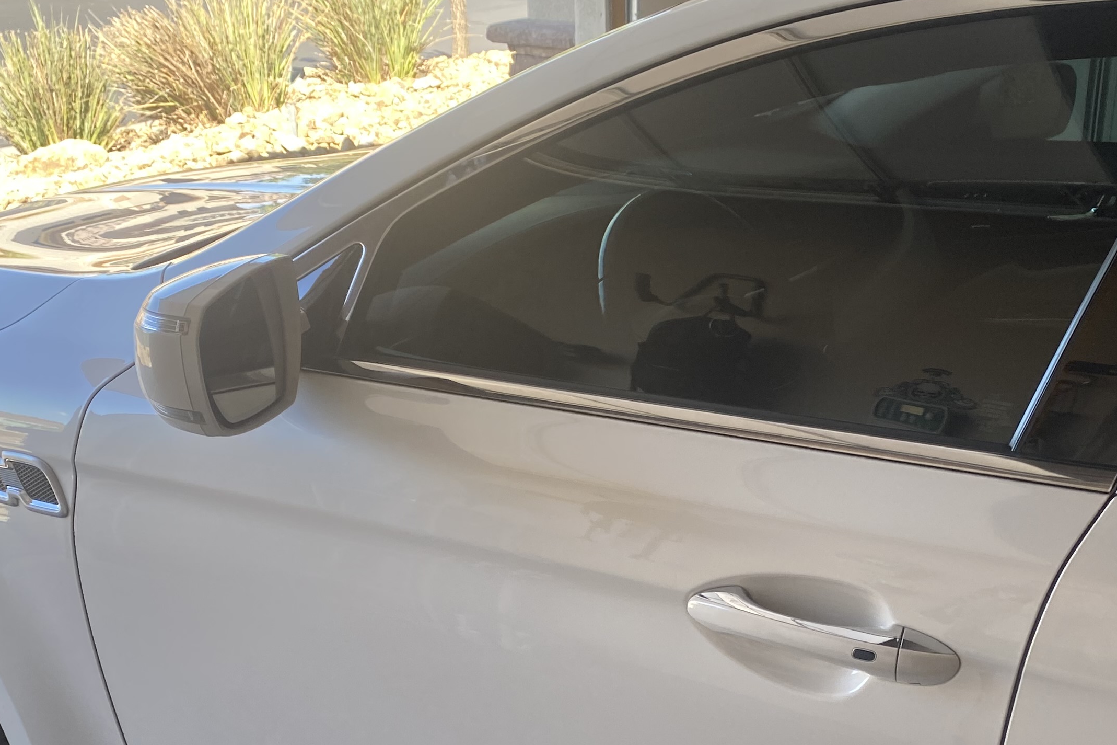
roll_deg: -0.4
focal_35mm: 51
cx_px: 718
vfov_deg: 26.2
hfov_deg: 38.6
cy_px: 533
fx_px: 1582
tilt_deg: -23.8
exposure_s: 1/241
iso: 32
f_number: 1.8
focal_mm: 4.25
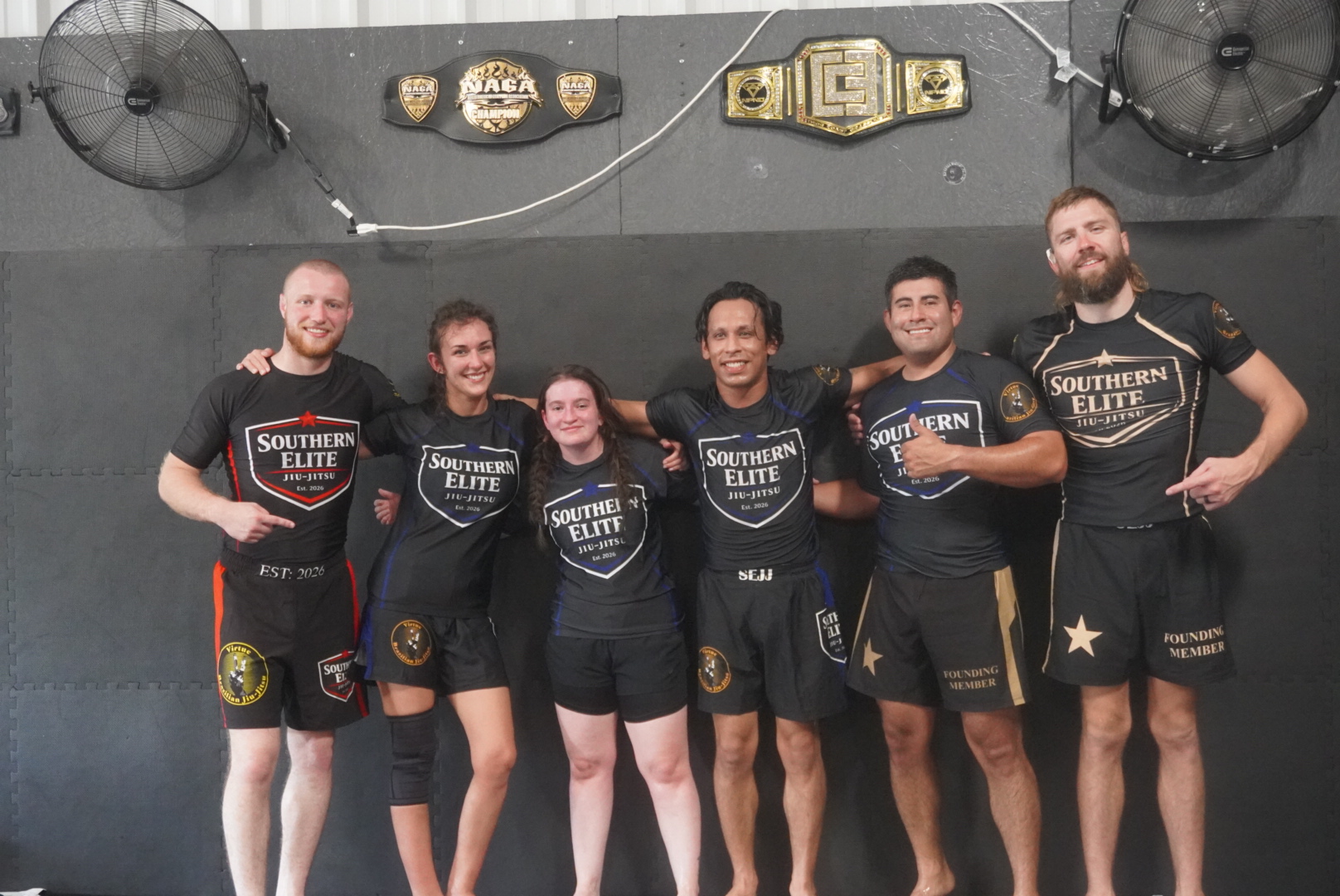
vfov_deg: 28.1
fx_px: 1788
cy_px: 448
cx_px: 670
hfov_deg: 41.1
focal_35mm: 48
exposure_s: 1/60
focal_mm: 32
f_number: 5
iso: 6400
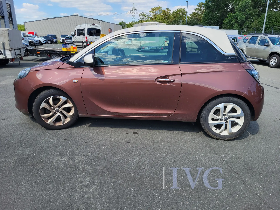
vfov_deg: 53.1
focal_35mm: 26
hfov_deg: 67.3
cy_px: 105
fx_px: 210
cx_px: 140
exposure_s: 1/1076
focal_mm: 5.4
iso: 40
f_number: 1.8
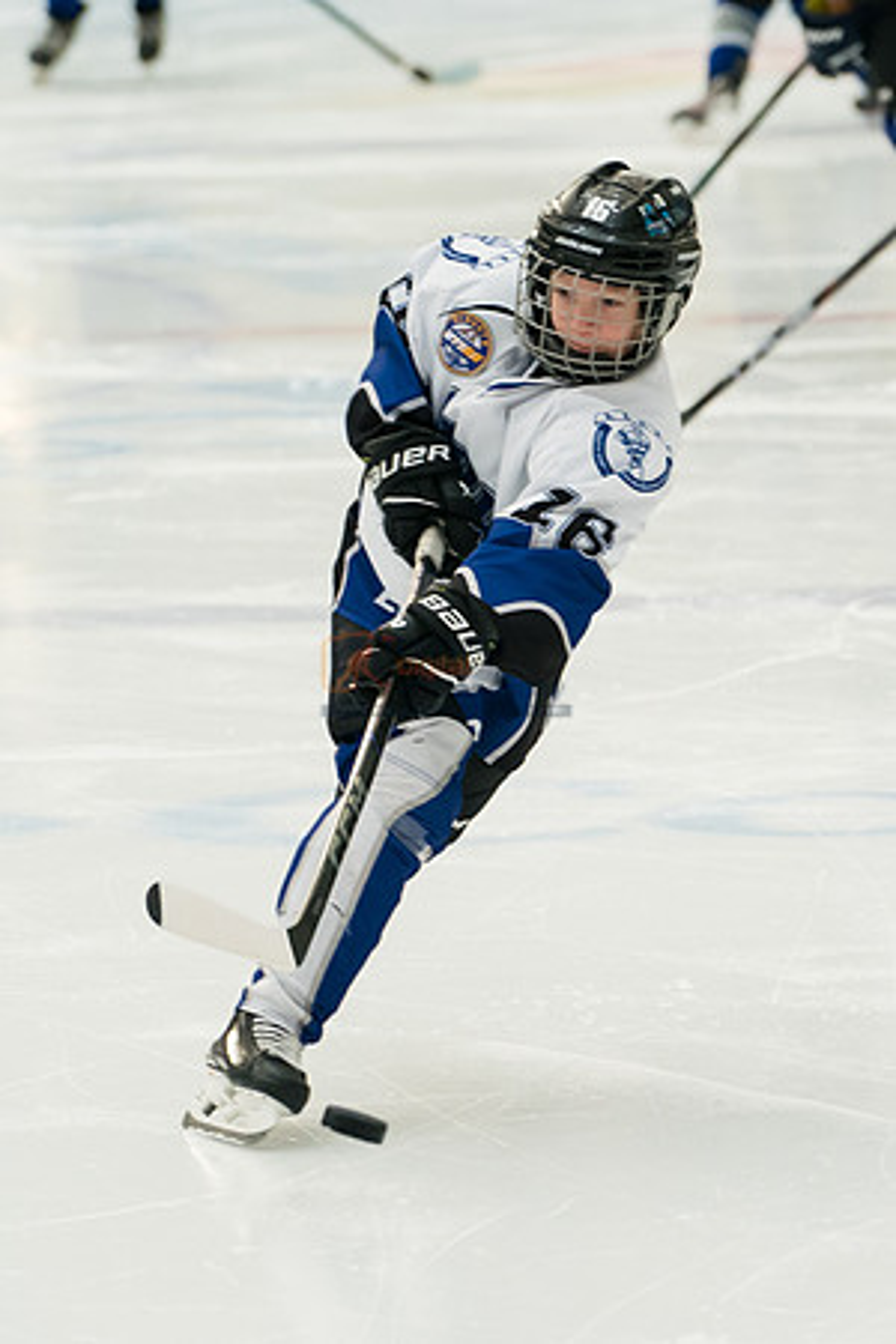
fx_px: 12599
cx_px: 548
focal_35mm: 338
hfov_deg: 4.1
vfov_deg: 6.1
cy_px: 672
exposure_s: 1/1600
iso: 1600
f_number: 3.5
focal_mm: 150
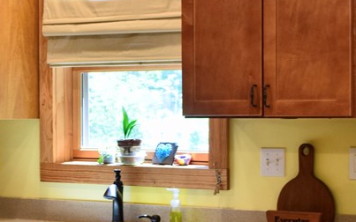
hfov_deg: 14.9
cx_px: 117
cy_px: 140
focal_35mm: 140
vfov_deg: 9.4
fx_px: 1358
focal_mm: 34
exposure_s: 1/30
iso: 400
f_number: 7.1
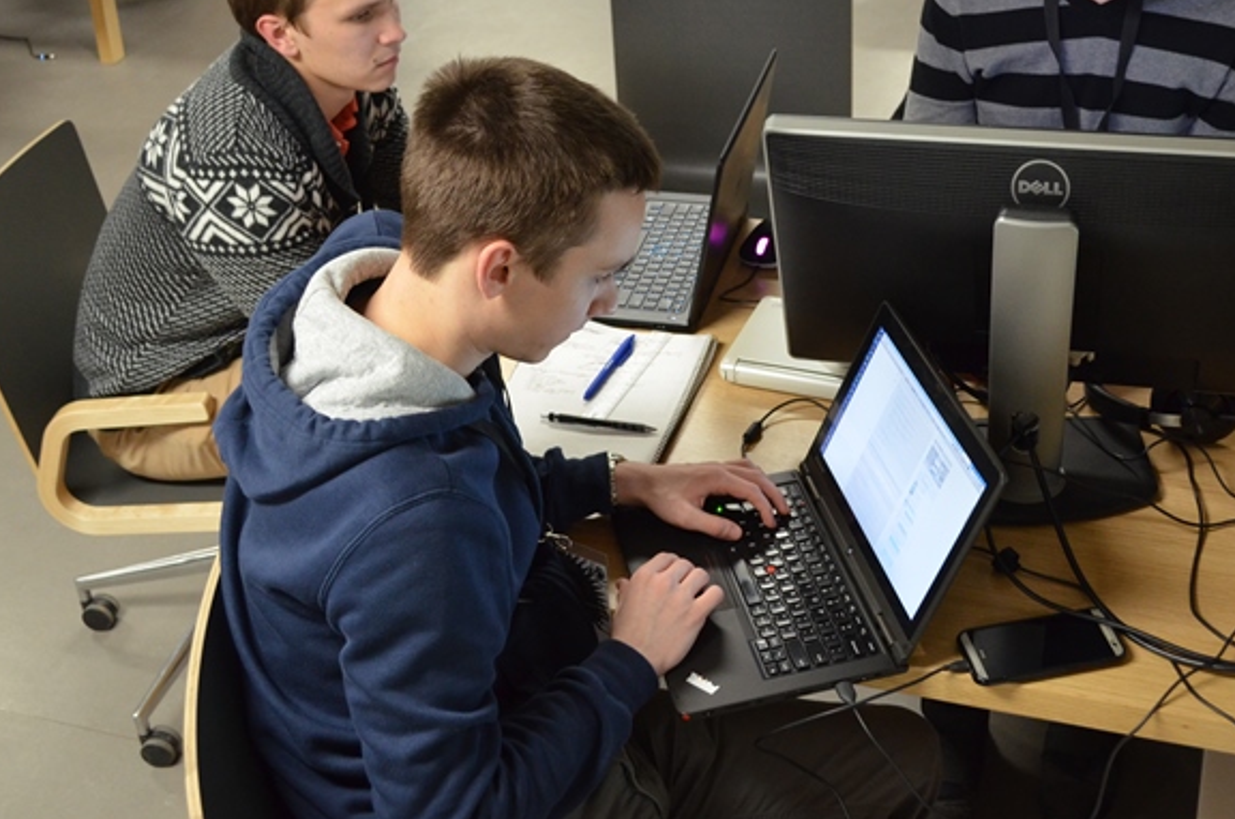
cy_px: 345
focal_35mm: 50
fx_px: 1712
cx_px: 731
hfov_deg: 39.5
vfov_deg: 26.9
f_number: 4
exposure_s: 1/30
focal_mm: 24
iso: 1400
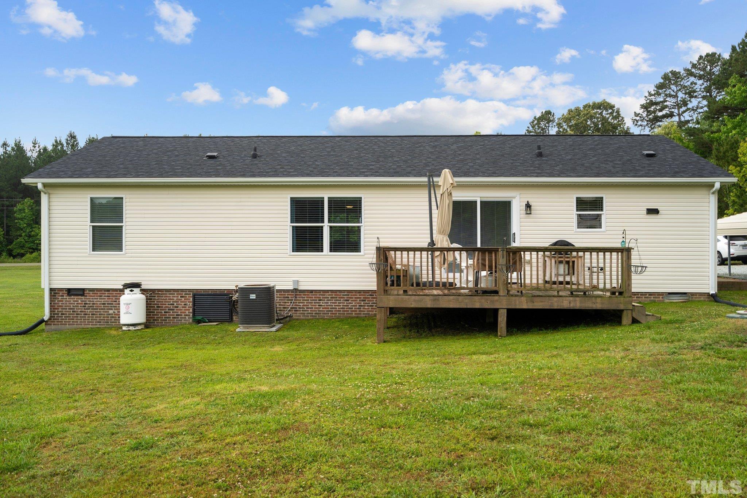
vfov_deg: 45.0
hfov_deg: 63.7
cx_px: 374
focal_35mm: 29
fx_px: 602
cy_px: 249
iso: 100
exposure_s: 1/100
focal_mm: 29
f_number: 5.6
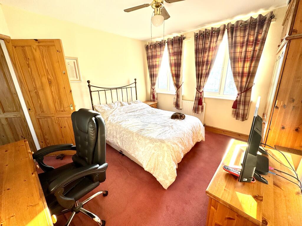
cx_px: 151
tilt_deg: -17.3
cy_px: 113
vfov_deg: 85.7
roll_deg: +0.9
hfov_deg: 102.1
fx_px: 122
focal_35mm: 14
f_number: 2.2
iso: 40
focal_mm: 2.22
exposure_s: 1/132
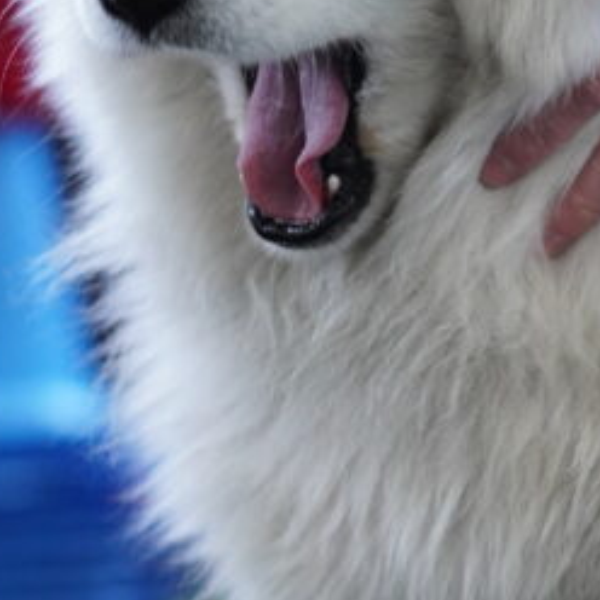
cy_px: 542
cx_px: 519
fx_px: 5785
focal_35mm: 295
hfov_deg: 5.9
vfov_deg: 5.9
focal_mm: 56
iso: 800
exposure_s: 1/400
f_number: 1.4
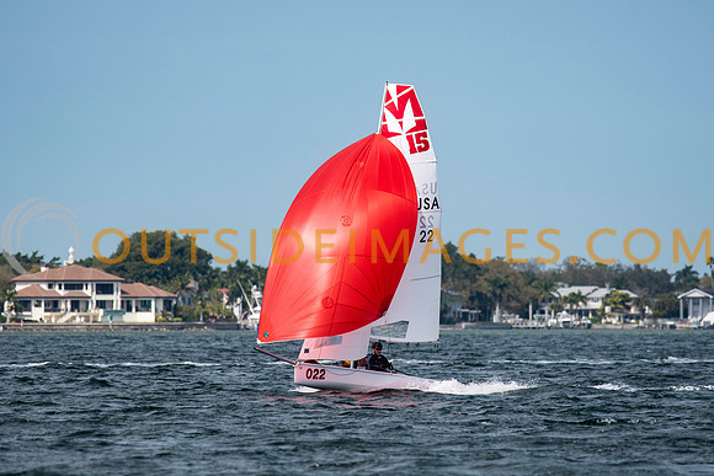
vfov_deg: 3.0
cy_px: 238
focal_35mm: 461
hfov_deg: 4.5
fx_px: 9145
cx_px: 357
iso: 400
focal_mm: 300
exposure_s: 1/5000
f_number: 5
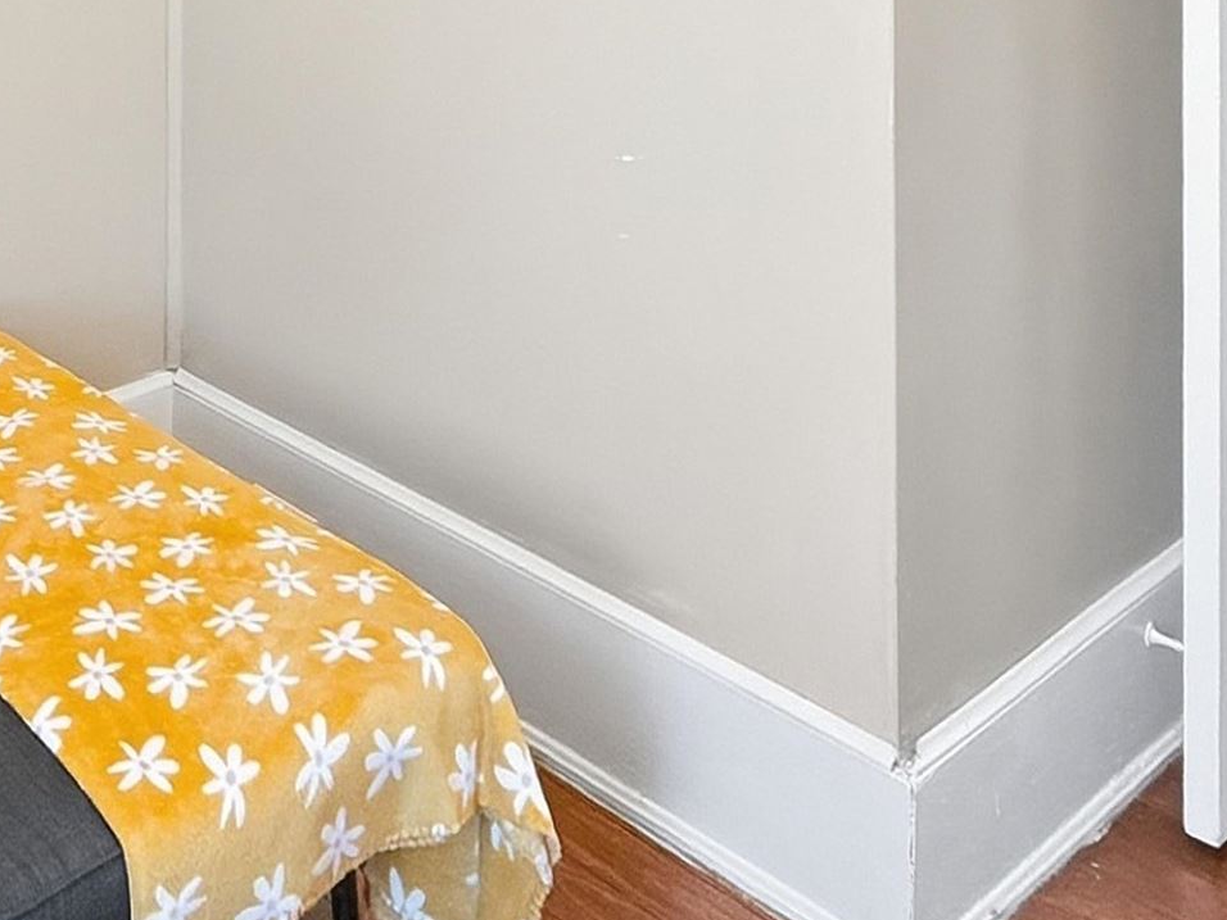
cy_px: -98
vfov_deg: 29.0
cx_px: 173
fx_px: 1595
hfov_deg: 39.6
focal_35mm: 45
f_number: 2.2
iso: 400
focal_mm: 2.2
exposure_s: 1/60
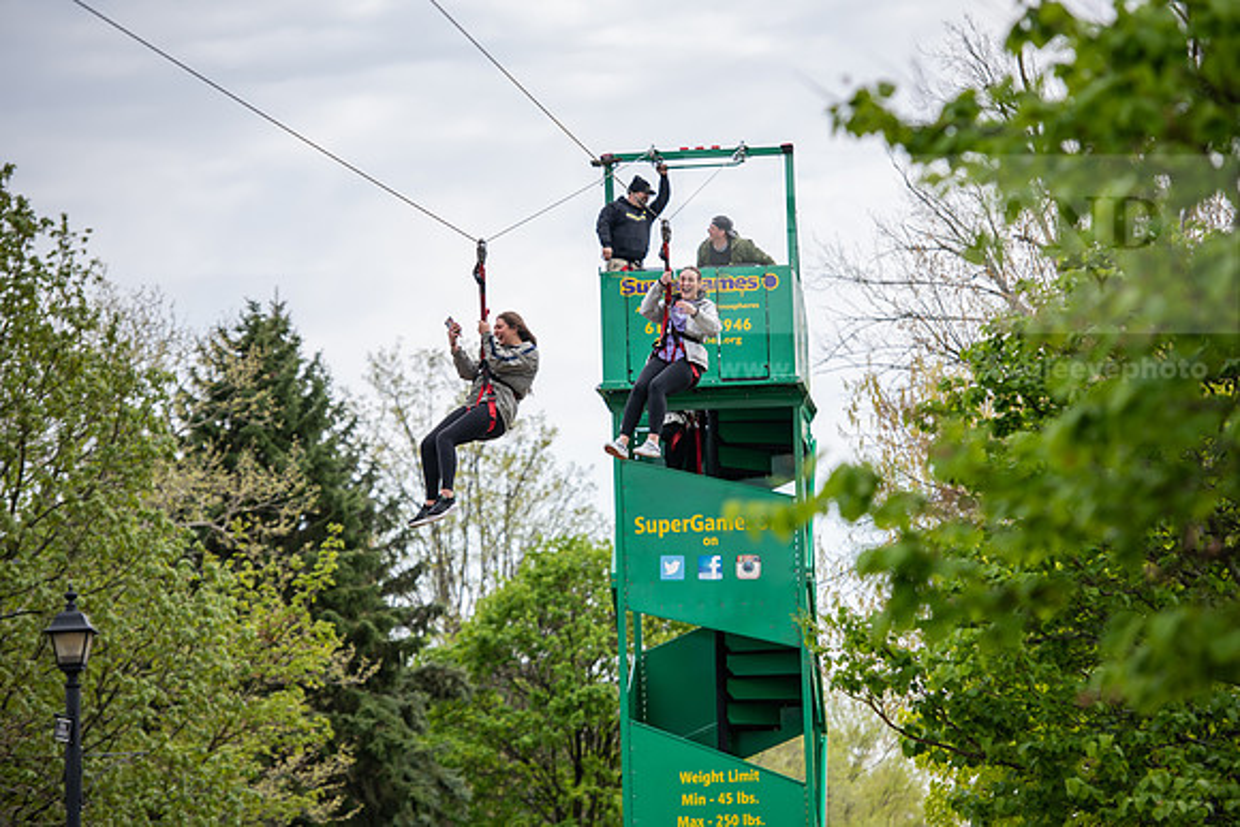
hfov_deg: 14.2
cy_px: 414
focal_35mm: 145
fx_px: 4995
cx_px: 620
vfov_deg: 9.5
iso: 160
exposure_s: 1/800
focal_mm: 145
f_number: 4
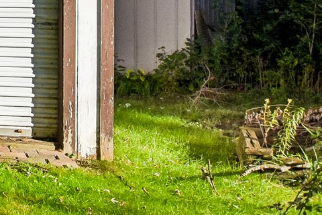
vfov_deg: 16.1
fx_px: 744
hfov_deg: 17.2
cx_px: -334
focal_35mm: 83
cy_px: 6
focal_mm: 13
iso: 400
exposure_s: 1/1600
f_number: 8
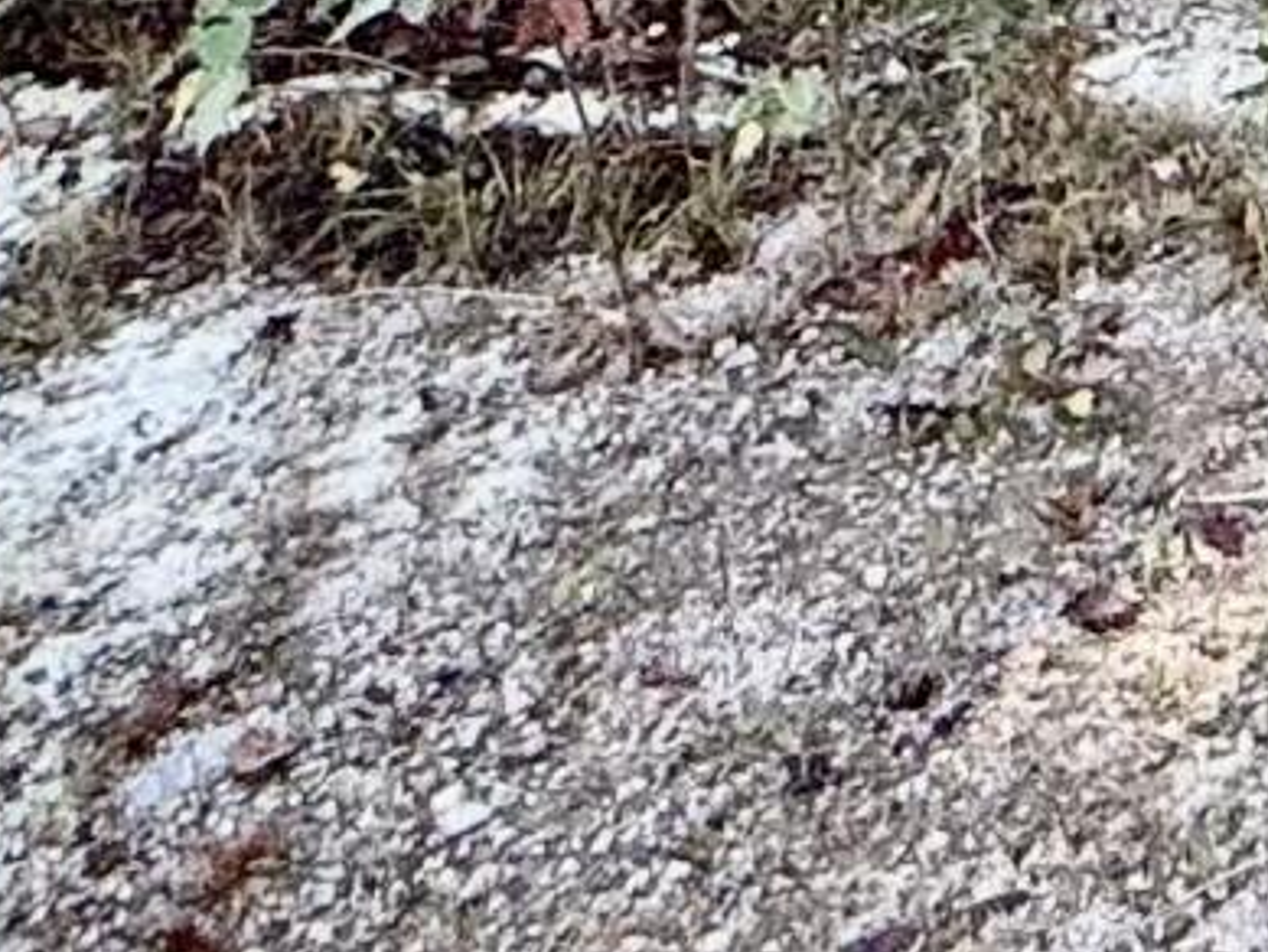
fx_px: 3957
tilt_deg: +4.8
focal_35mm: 108
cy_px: -2514
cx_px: 2706
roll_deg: +1.3
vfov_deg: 8.8
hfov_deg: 14.4
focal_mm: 2.22
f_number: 2.2
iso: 64
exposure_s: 1/175
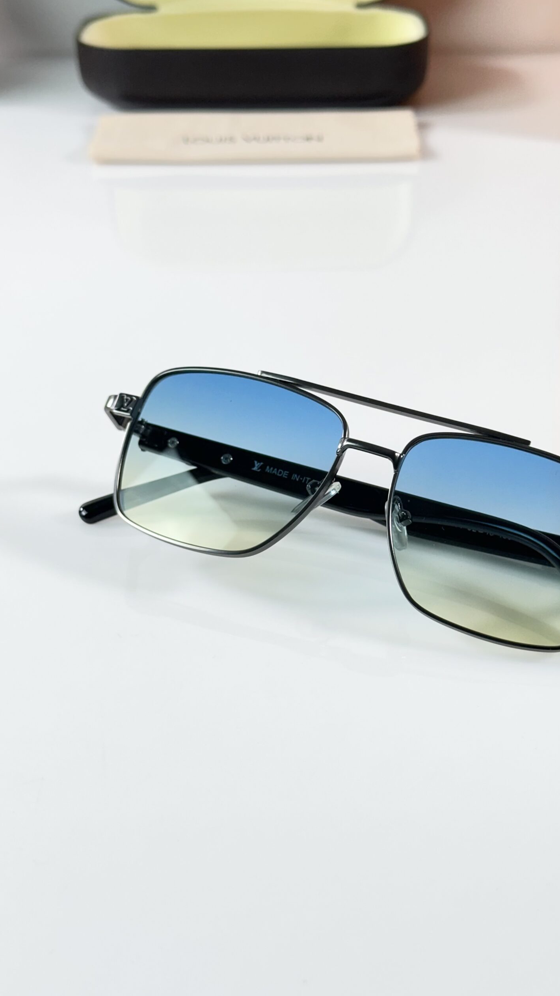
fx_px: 1399
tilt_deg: -31.8
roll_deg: +0.4
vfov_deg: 39.2
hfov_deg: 22.6
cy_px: 504
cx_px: 357
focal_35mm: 53
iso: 80
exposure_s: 1/100
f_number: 1.78
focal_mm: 6.86
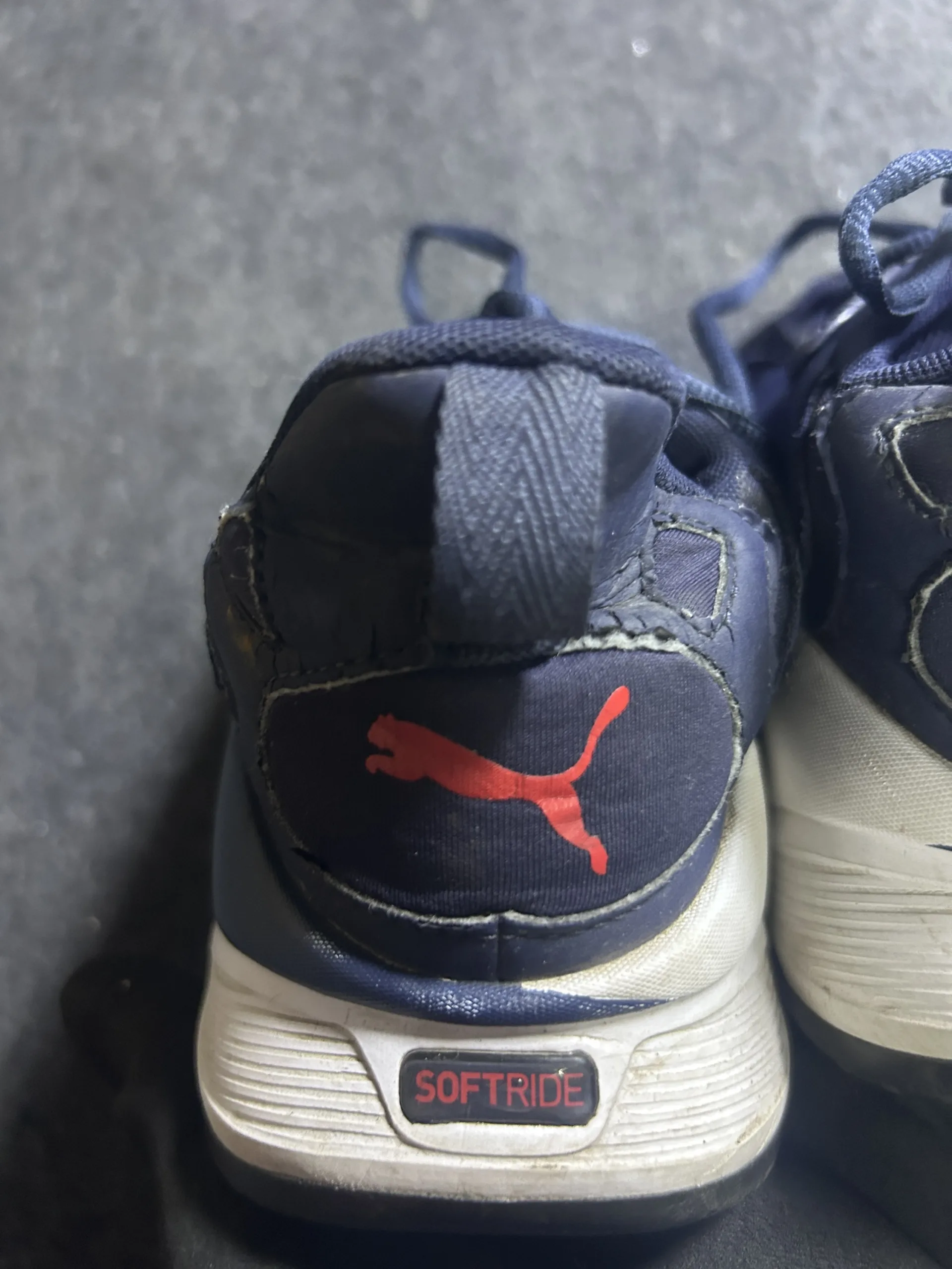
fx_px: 953
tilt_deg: -51.8
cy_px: 634
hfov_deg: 53.1
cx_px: 476
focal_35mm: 26
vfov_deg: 67.3
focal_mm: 5.7
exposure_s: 1/33
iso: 400
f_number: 1.5
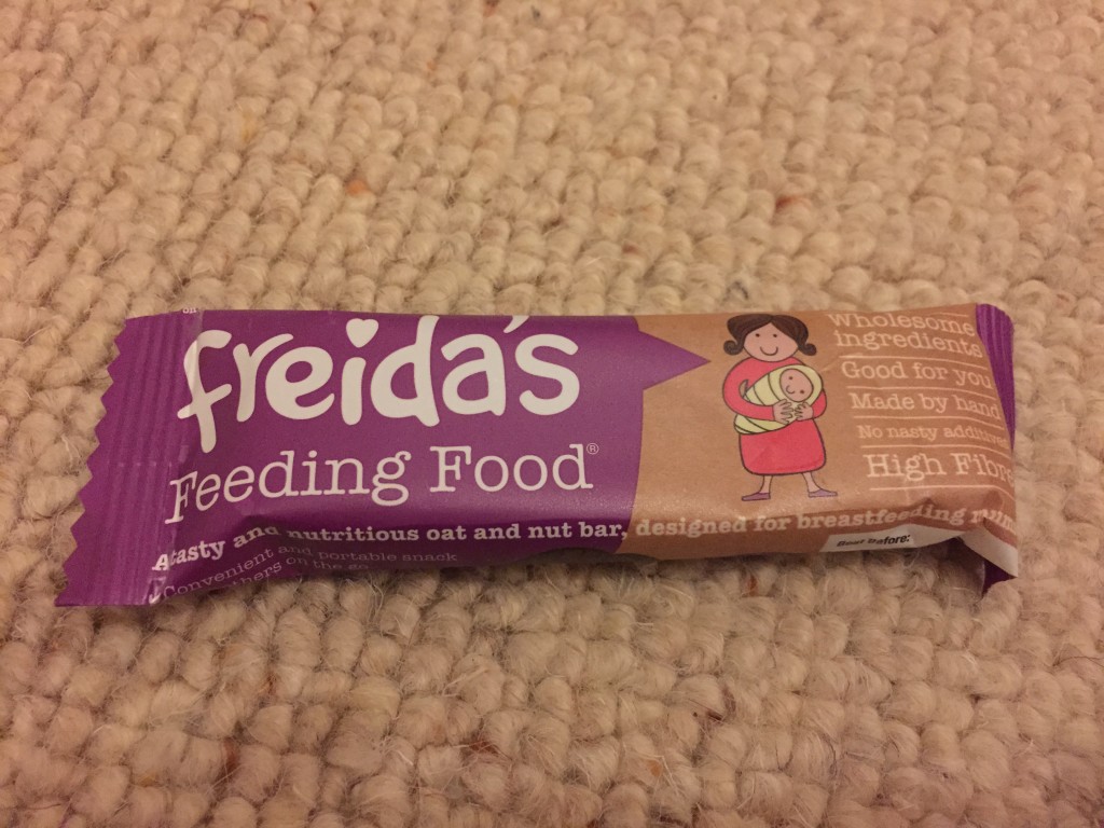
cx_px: 552
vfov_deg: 48.2
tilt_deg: -65.3
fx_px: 925
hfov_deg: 61.7
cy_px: 414
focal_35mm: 29
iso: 640
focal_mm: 4.15
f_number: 2.2
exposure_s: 1/17
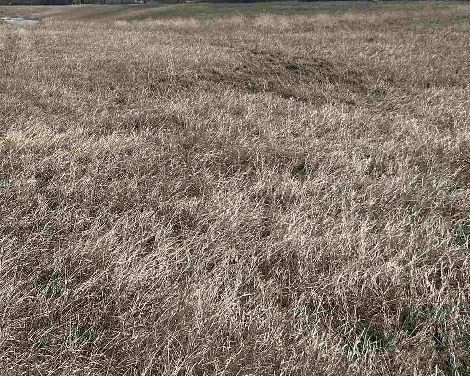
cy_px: 149
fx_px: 918
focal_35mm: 66
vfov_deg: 23.1
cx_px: 84
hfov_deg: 28.0
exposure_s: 1/7463
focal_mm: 5.7
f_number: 1.5
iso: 50
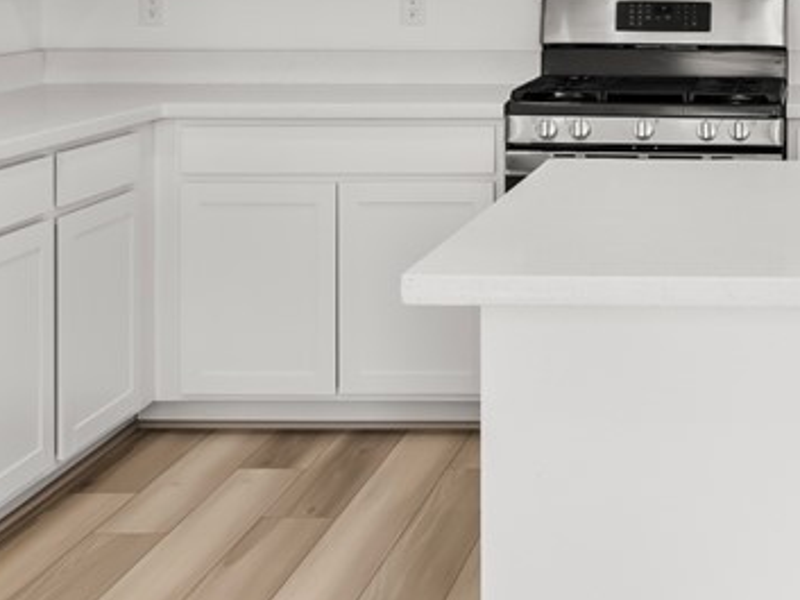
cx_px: 784
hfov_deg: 27.1
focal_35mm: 68
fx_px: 1572
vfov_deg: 20.7
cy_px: -43
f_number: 8
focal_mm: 23
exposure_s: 1/15
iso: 400
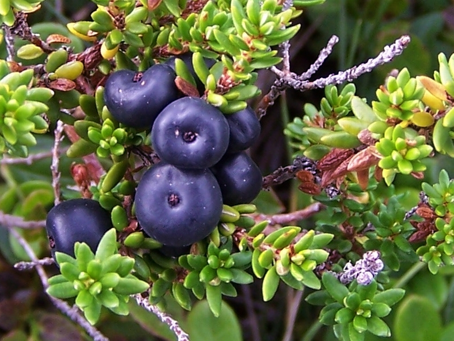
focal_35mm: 38
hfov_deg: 49.0
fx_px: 498
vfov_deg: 37.7
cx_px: 227
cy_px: 170
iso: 80
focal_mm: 6.3
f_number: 2.8
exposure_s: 1/100
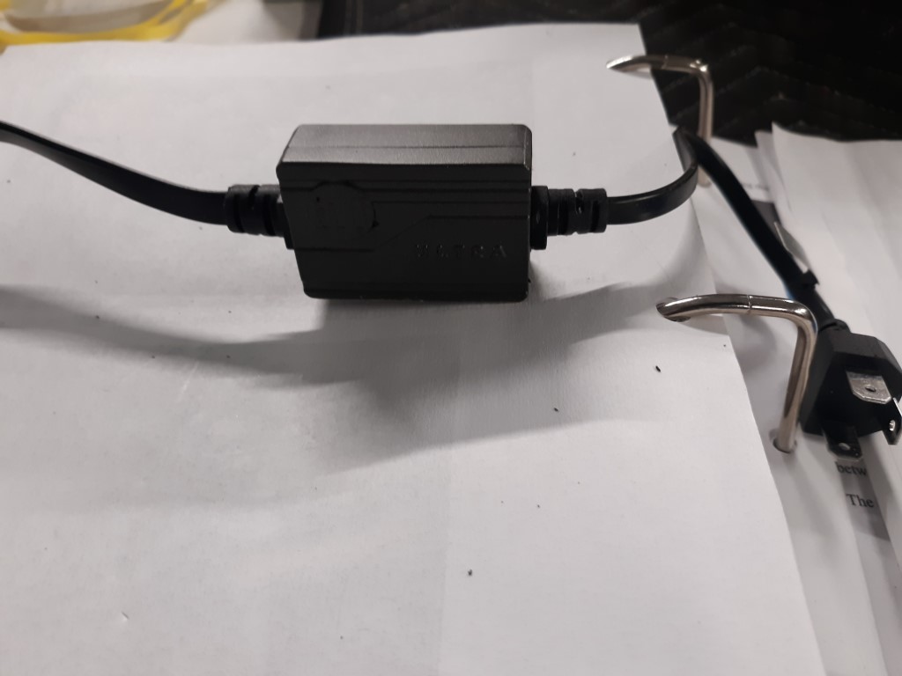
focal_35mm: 28
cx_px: 451
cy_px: 338
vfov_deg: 49.7
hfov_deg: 63.4
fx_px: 730
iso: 80
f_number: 1.7
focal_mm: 3.7
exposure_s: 1/40
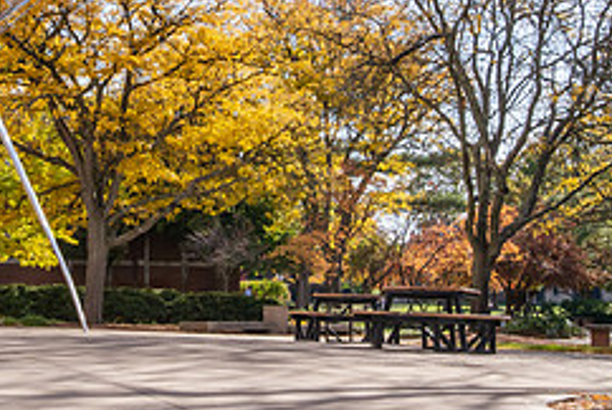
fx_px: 1140
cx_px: 182
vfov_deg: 20.2
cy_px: 87
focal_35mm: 67
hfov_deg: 29.7
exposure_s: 1/125
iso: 320
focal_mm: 28
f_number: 18
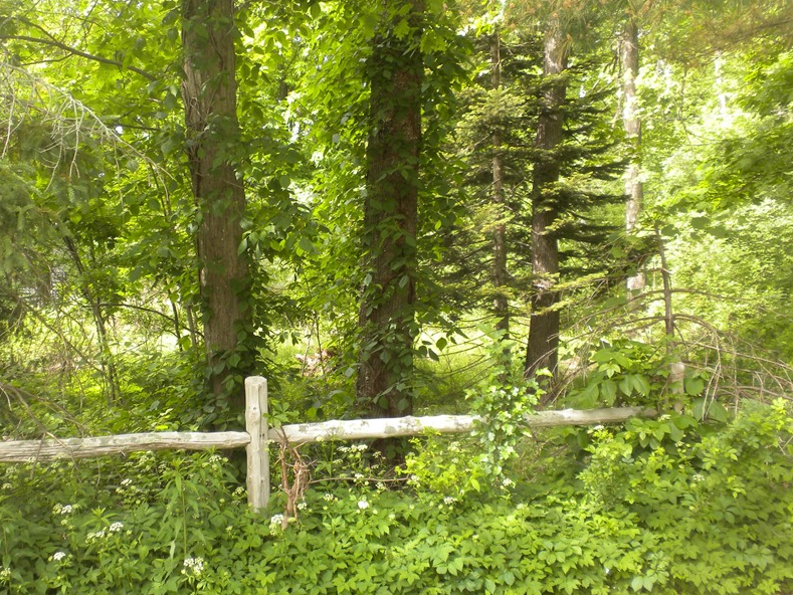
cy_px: 349
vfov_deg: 30.2
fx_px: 1100
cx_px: 336
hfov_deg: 39.6
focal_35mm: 48
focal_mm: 6.6
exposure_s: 1/61
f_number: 3.5
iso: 64
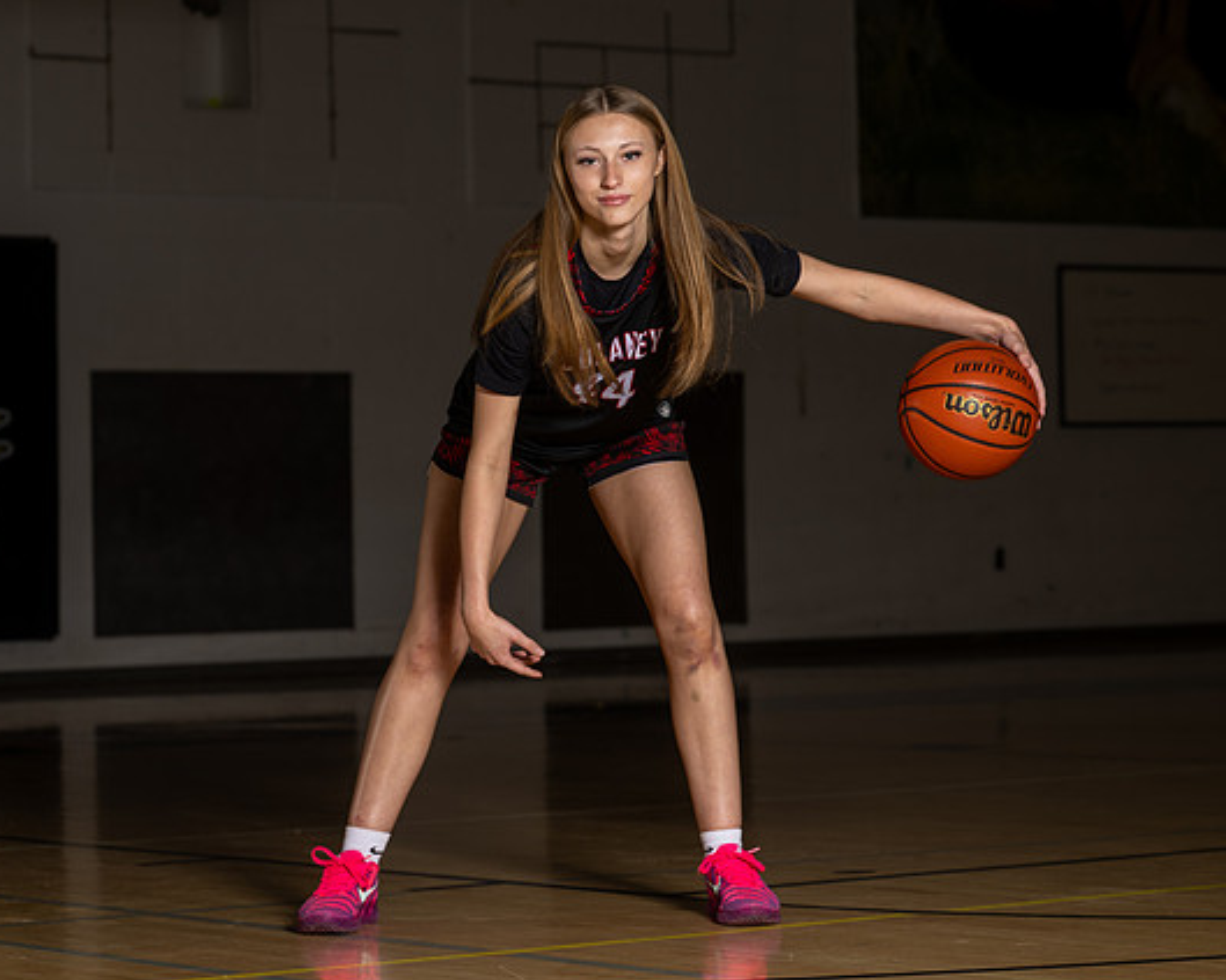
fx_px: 4353
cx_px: 532
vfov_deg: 12.8
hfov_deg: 16.0
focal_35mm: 120
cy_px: 356
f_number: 4.5
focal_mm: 73
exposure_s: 1/200
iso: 80
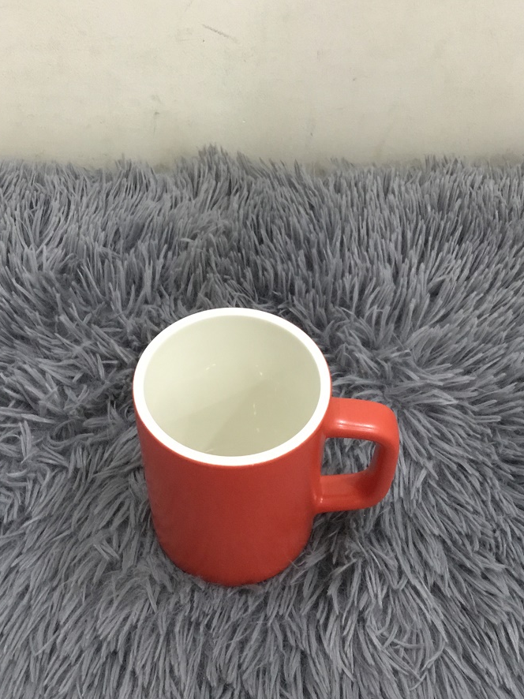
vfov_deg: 44.8
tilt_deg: -48.8
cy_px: 334
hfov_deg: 34.3
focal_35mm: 42
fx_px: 848
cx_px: 256
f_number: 2.4
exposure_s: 1/33
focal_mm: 3.3
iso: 160
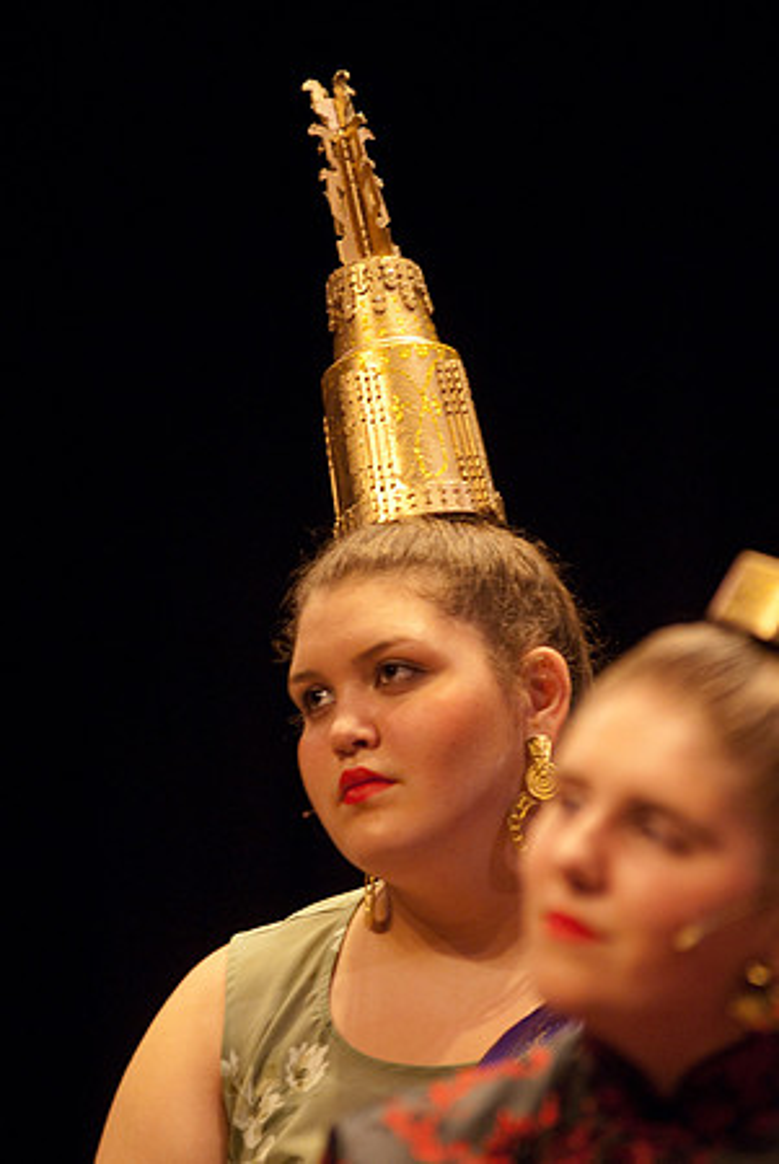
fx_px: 9714
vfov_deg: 6.9
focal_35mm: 300
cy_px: 582
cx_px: 390
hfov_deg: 4.6
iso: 1000
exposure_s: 1/125
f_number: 2.8
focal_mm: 200
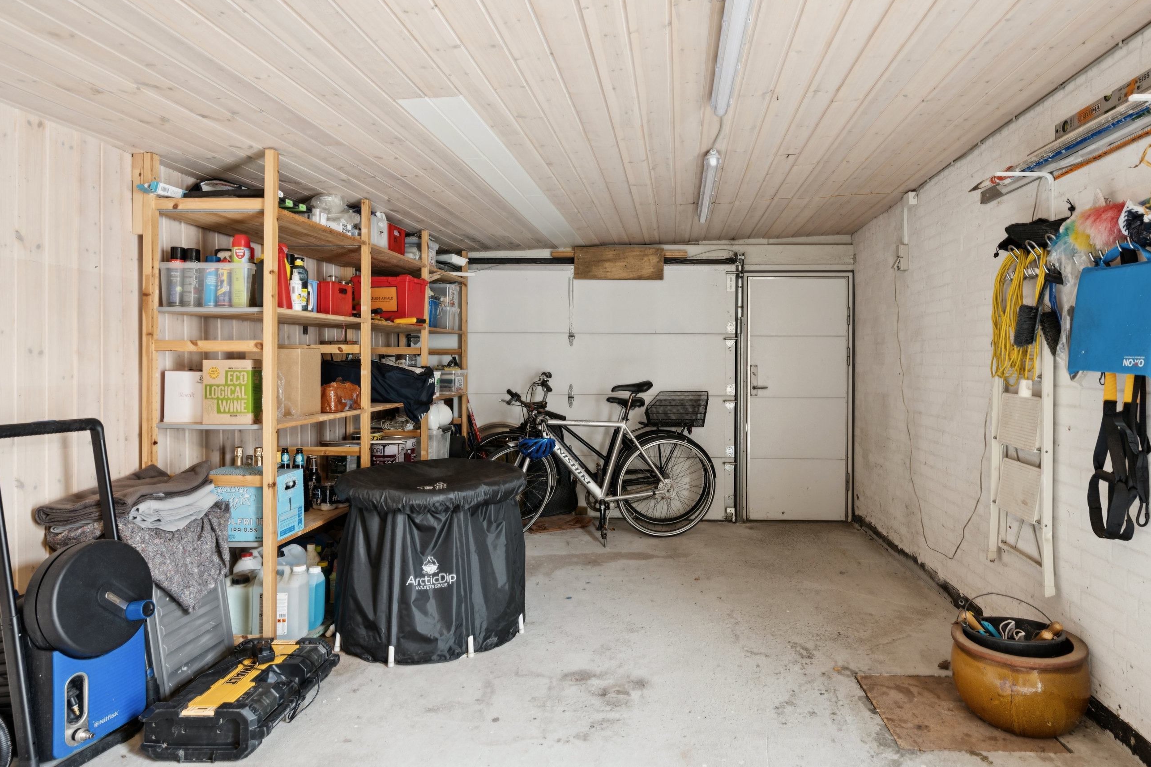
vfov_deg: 58.1
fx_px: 690
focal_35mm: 22
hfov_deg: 79.4
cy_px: 358
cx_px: 641
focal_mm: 18.5
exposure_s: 2
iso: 200
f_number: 8
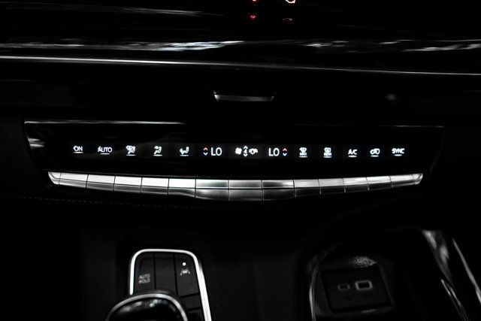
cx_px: 240
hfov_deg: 65.5
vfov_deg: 46.4
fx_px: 374
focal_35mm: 28
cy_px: 160
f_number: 2.8
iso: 1600
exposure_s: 1/250
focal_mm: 28
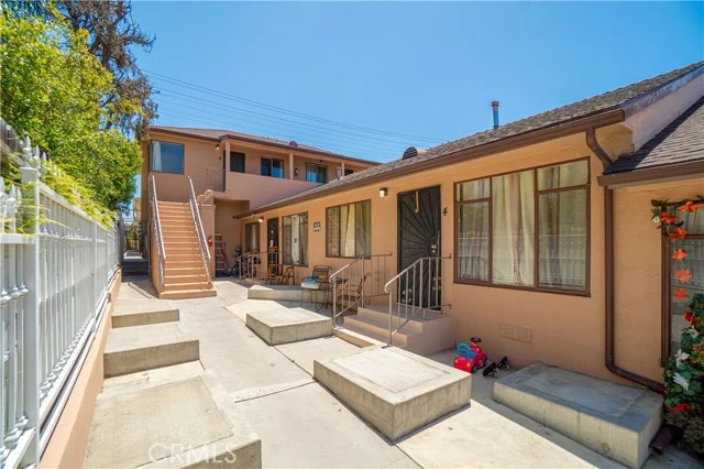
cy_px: 234
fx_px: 293
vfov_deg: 77.3
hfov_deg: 100.4
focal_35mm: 15
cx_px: 352
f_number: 7.1
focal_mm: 10
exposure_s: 1/500
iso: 100
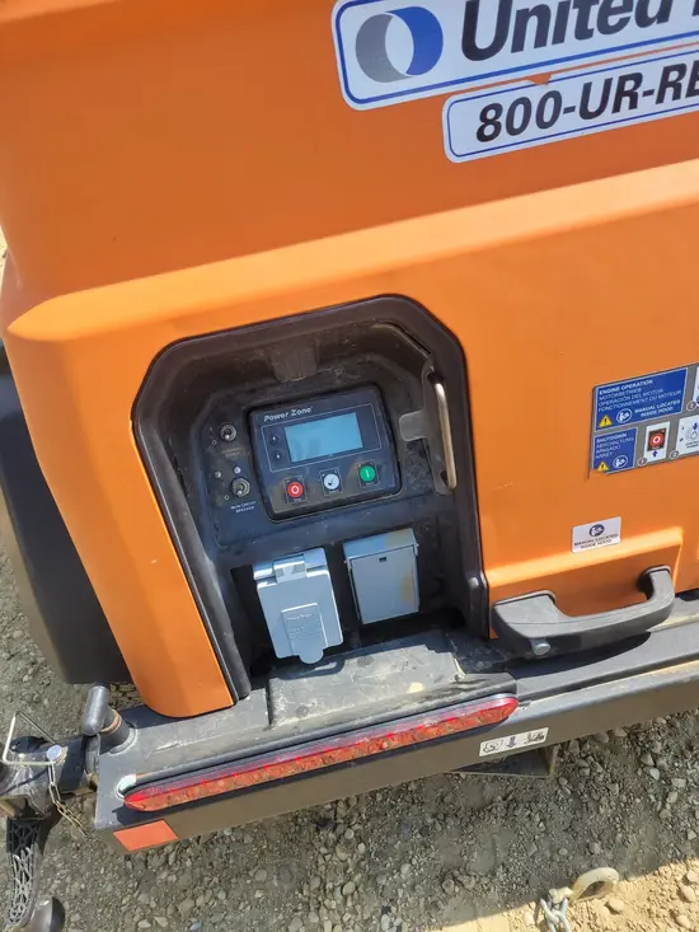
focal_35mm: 26
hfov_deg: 53.1
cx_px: 350
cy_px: 466
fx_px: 700
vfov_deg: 67.3
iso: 40
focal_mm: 5.4
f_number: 1.8
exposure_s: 1/1013
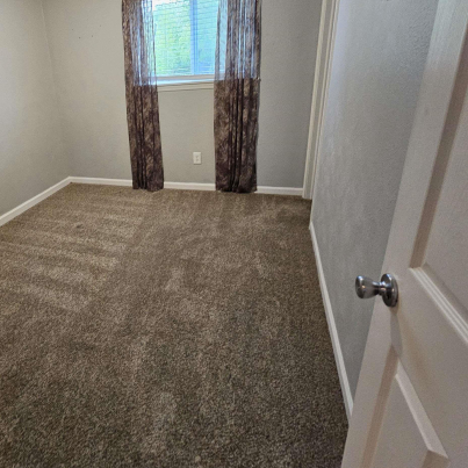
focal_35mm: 19
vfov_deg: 76.7
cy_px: 185
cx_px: 133
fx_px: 291
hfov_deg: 73.6
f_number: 2.2
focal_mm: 2.2
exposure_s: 1/30
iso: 320
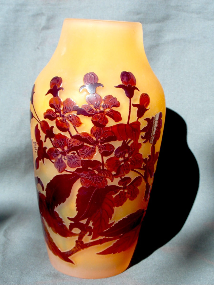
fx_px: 511
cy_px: 142
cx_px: 107
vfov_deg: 31.2
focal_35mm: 62
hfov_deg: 23.7
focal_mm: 10.2
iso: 80
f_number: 5.6
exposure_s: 1/125
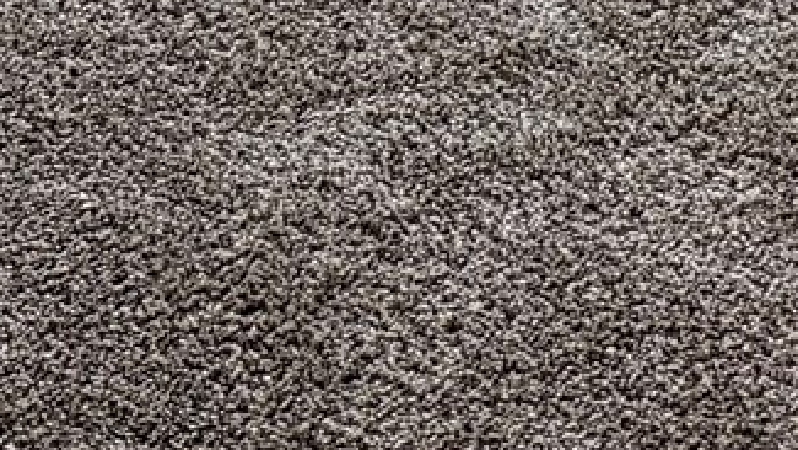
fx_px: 3492
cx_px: 778
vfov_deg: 6.4
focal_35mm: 165
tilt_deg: -12.6
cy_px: -1168
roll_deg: -3.0
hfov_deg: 12.9
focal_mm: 6.76
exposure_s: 1/120
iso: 320
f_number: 1.78
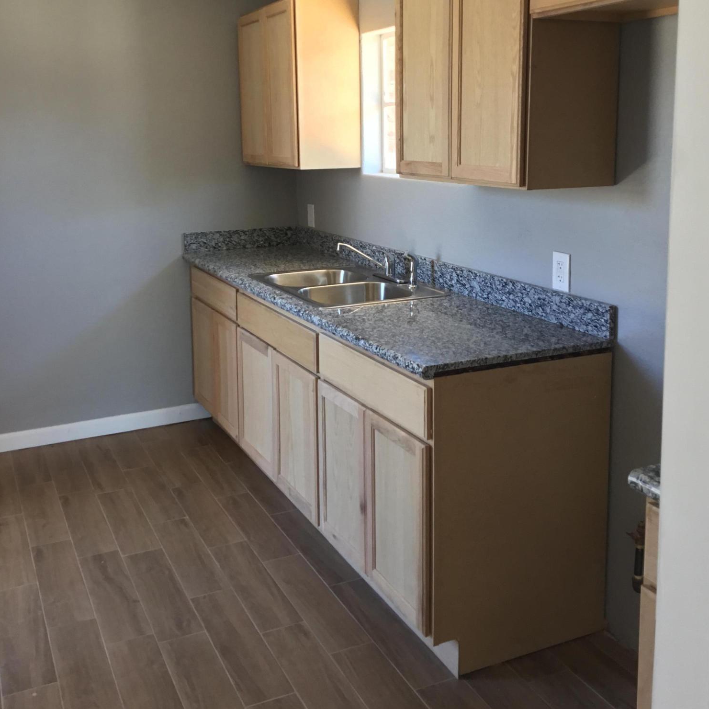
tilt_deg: -8.1
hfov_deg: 44.9
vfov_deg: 44.4
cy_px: 249
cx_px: 358
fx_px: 857
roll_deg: +0.4
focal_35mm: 37
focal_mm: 3.3
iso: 50
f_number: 2.4
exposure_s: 1/30
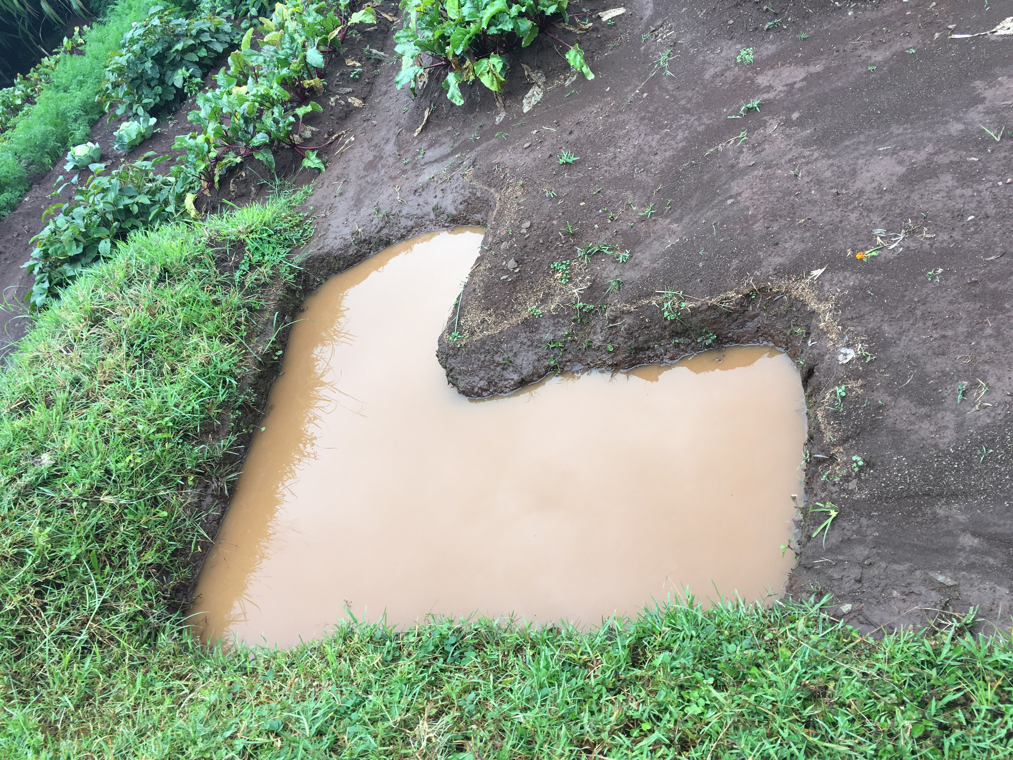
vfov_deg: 48.2
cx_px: 506
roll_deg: +36.0
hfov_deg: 61.7
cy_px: 380
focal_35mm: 29
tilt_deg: -38.2
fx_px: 849
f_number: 2.2
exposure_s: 1/100
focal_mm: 4.15
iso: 40
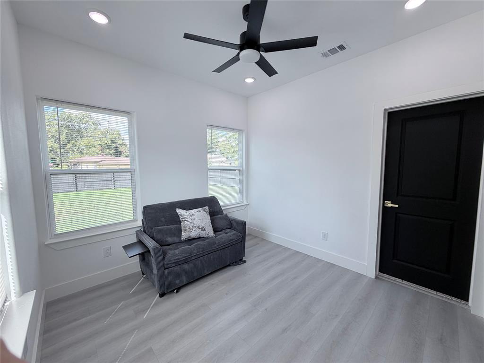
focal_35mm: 14
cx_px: 242
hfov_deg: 102.1
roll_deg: +0.4
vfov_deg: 85.7
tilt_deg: -5.4
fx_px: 196
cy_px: 182
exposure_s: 1/120
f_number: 2.2
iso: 32
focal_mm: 2.22
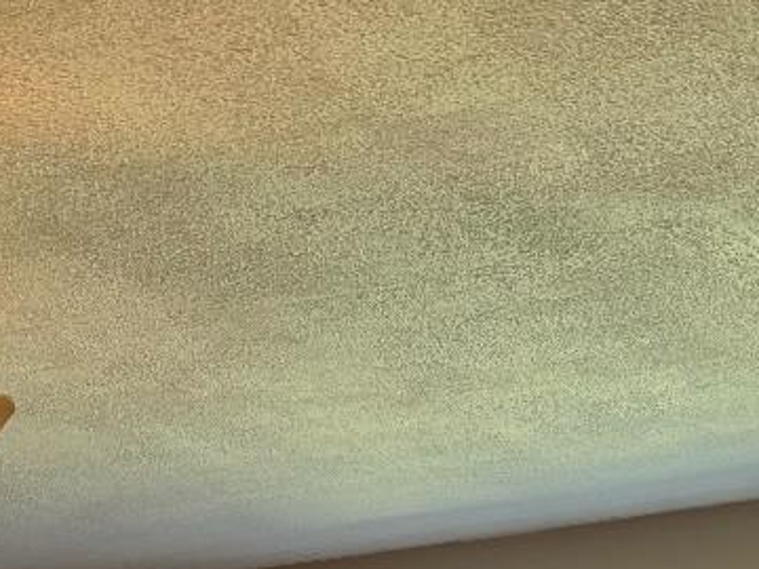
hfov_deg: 19.3
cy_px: 1078
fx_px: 2193
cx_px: 84
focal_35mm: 100
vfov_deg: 13.1
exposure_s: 1/120
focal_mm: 6.76
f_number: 1.78
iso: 160
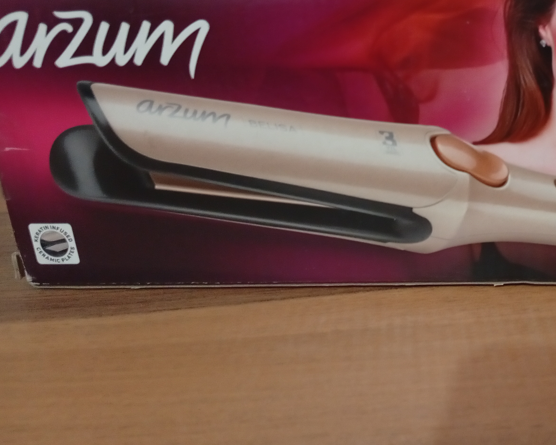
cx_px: 460
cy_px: 203
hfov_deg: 38.5
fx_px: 757
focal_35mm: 46
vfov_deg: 32.7
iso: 1429
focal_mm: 3.98
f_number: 1.8
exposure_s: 1/20
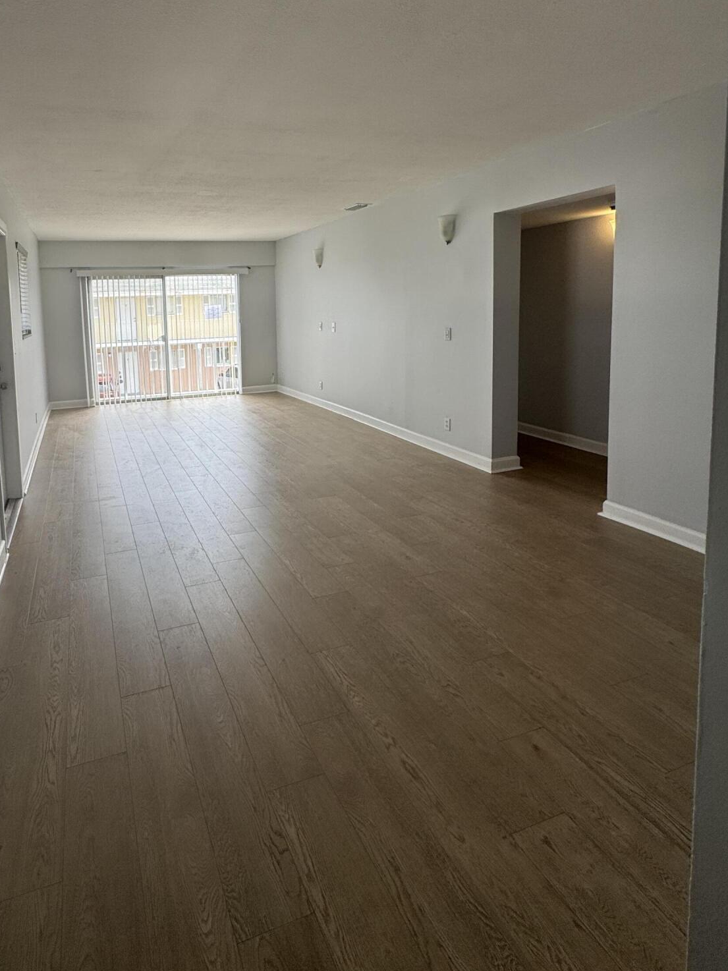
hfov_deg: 66.6
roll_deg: +2.3
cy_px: 352
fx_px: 533
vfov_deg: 82.7
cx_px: 236
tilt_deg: -5.0
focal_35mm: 19
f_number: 2.2
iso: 40
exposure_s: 1/240
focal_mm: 2.22
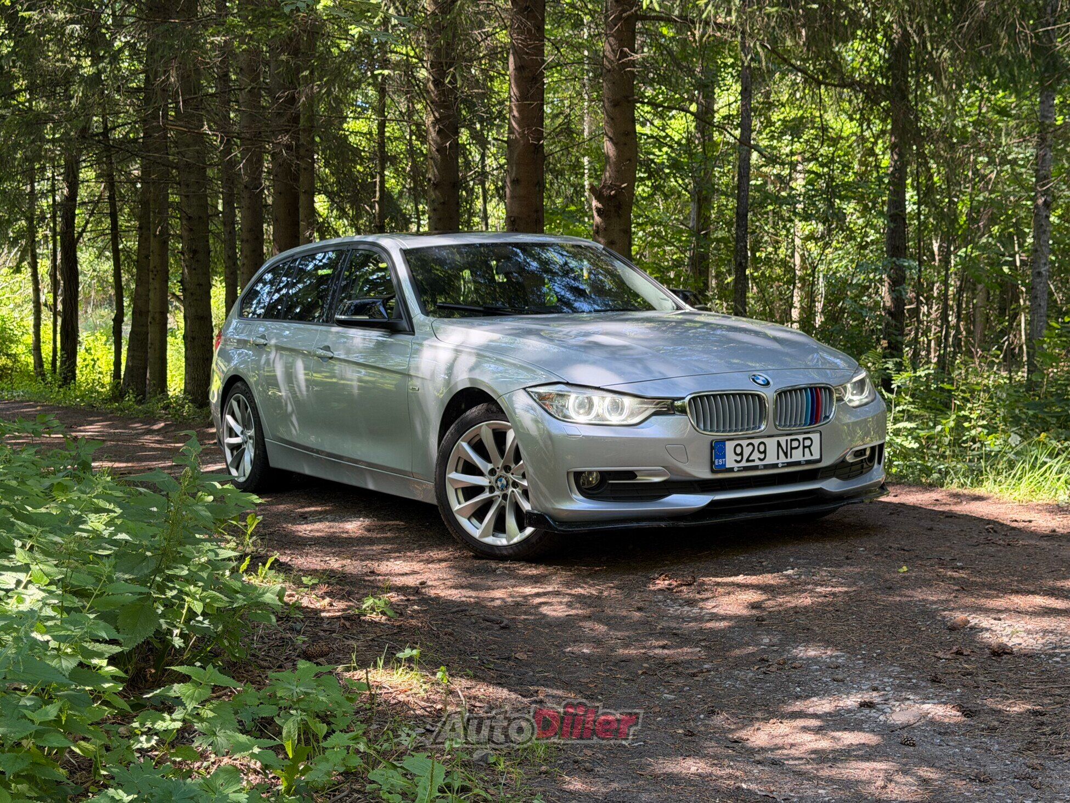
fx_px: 1484
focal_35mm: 48
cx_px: 535
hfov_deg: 39.7
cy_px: 402
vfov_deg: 30.3
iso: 125
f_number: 1.78
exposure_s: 1/201
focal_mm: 6.76
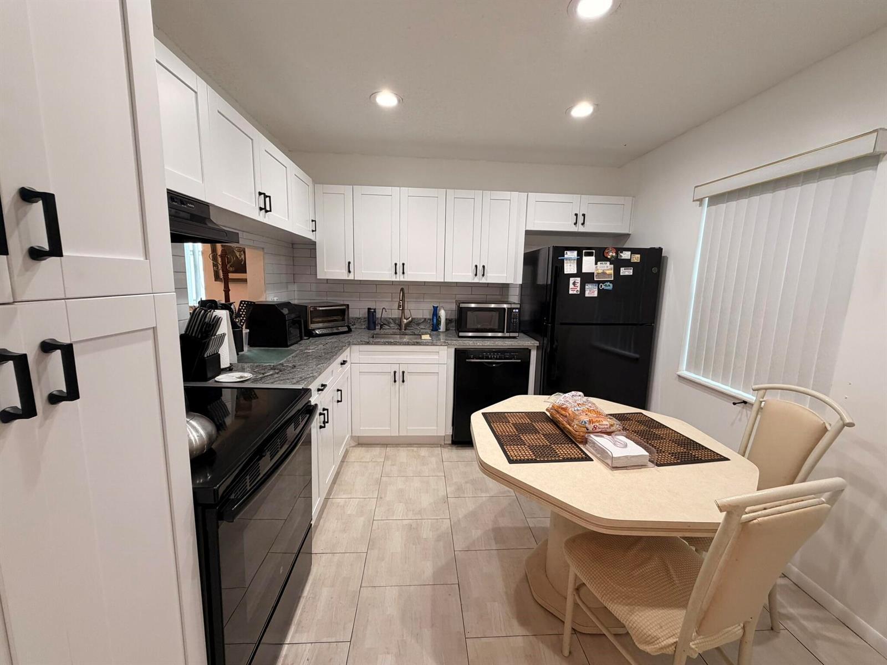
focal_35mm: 14
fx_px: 359
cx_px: 444
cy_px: 332
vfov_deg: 85.7
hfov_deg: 102.1
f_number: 2.2
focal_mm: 2.22
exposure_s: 1/120
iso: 250
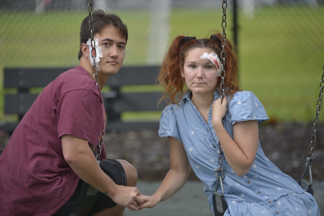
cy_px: 108
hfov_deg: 11.1
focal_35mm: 185
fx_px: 1665
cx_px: 162
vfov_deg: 7.4
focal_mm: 185
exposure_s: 1/250
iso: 160
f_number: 2.8
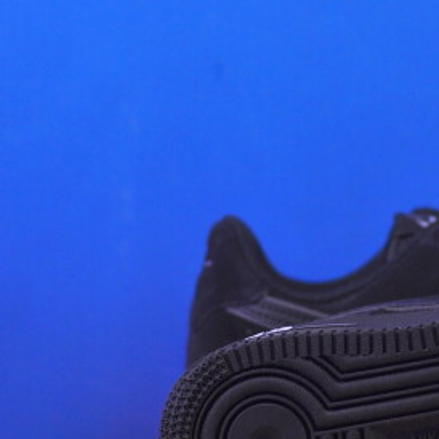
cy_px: 207
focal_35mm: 186
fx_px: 2669
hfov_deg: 9.3
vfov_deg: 9.4
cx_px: 500
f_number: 2.5
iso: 250
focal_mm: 50
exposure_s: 1/320
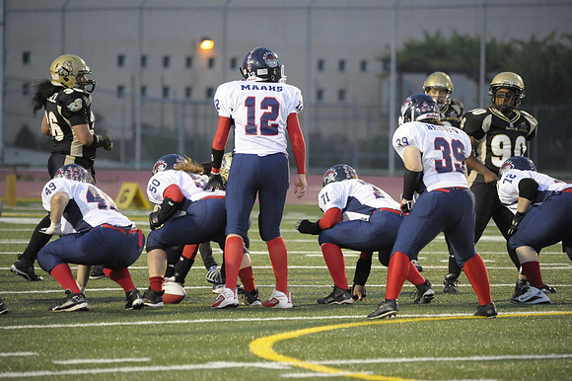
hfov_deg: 5.4
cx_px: 286
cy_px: 190
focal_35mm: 380
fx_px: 6034
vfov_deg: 3.6
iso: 12800
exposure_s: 1/640
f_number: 6.3
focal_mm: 380
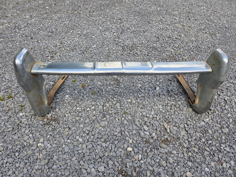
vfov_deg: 58.9
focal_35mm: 23
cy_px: 88
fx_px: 157
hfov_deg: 73.9
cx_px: 118
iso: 80
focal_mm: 5.4
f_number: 1.8
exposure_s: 1/1011
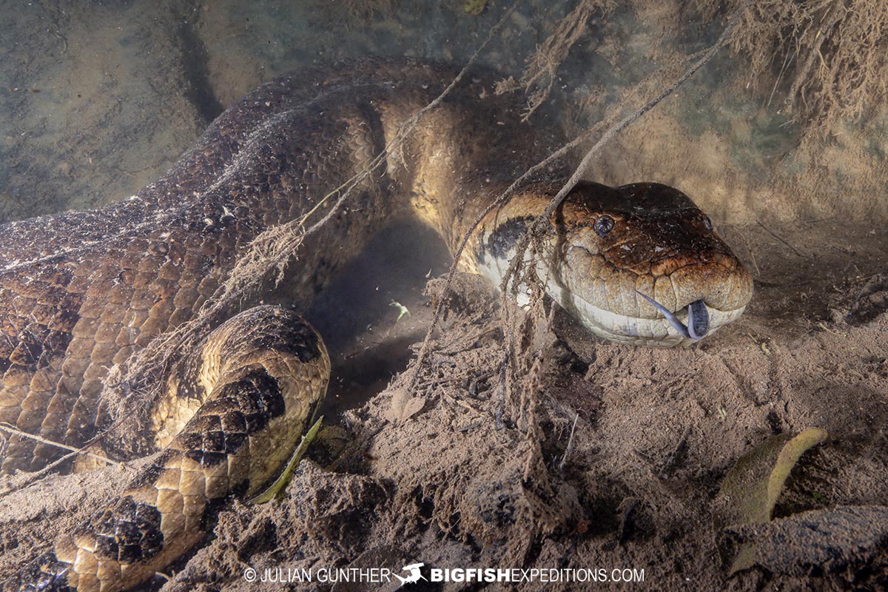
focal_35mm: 33
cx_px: 444
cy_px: 296
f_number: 13
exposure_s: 1/400
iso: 320
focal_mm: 33
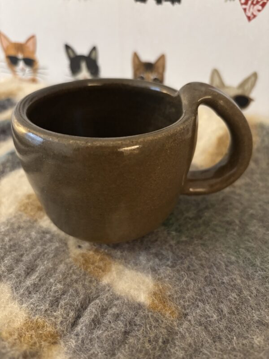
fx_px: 269
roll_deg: -2.3
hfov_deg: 53.1
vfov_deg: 67.3
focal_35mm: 26
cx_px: 134
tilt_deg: -36.5
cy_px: 180
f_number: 1.6
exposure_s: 1/30
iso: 640
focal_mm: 5.96
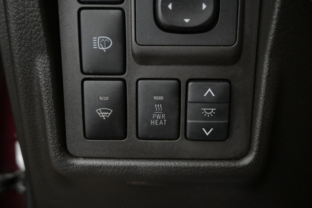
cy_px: 104
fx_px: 325
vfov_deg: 35.5
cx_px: 156
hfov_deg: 51.3
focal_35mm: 38
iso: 5600
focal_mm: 25
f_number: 4.2
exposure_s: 1/40
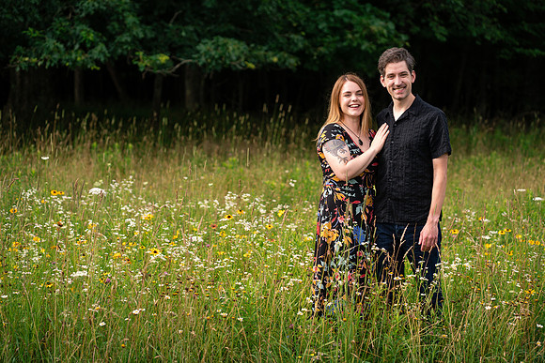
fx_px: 1287
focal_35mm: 85
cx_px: 272
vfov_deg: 16.1
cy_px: 182
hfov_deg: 23.9
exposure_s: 1/2000
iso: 200
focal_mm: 85
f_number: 3.2
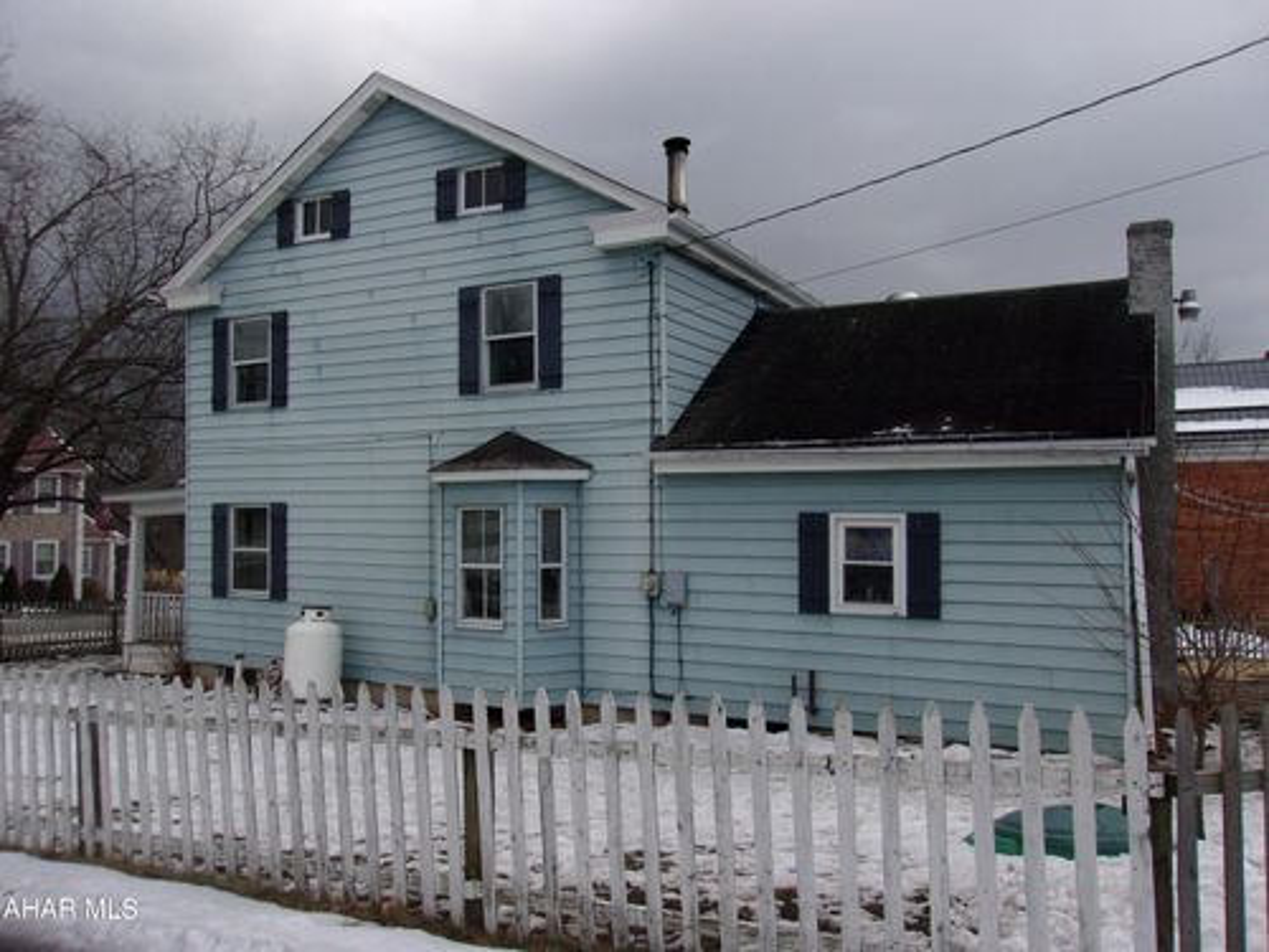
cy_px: 476
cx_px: 634
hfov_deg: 65.3
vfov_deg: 51.4
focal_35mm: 27
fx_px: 990
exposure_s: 1/85
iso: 80
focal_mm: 4.9
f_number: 10.4
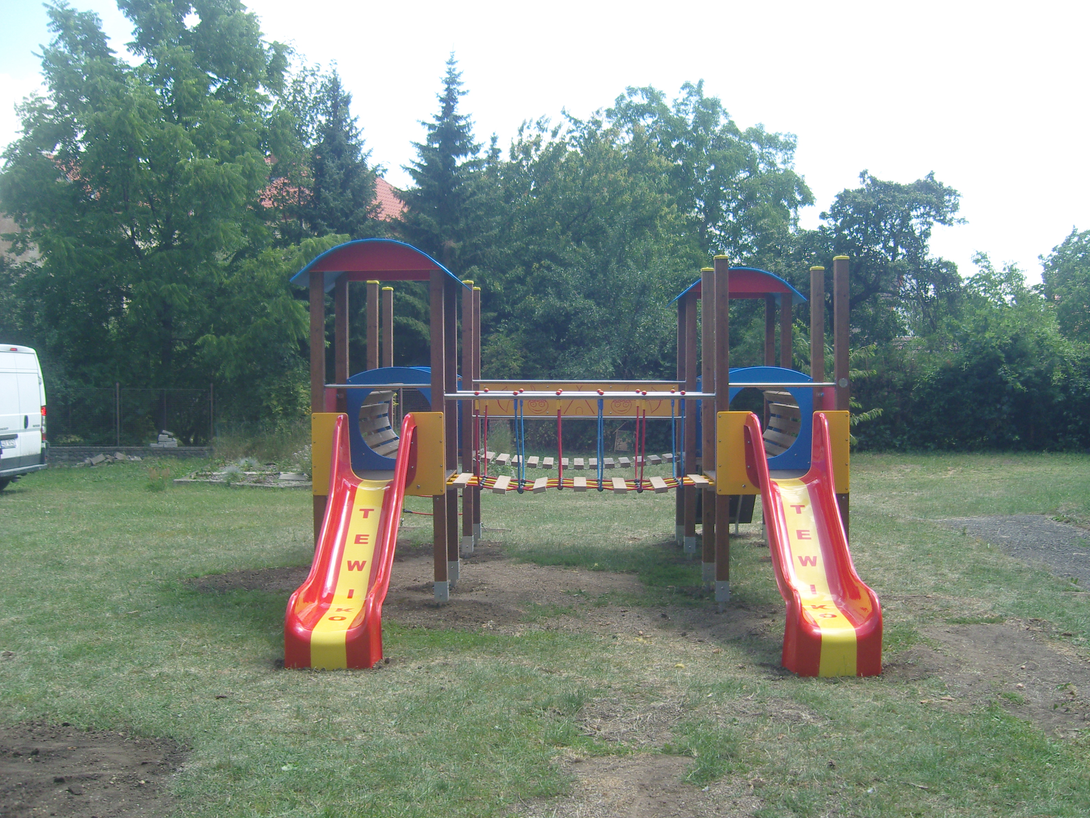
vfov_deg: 40.7
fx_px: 1102
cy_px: 408
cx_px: 561
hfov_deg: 52.6
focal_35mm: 35
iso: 100
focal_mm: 7.3
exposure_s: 1/100
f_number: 7
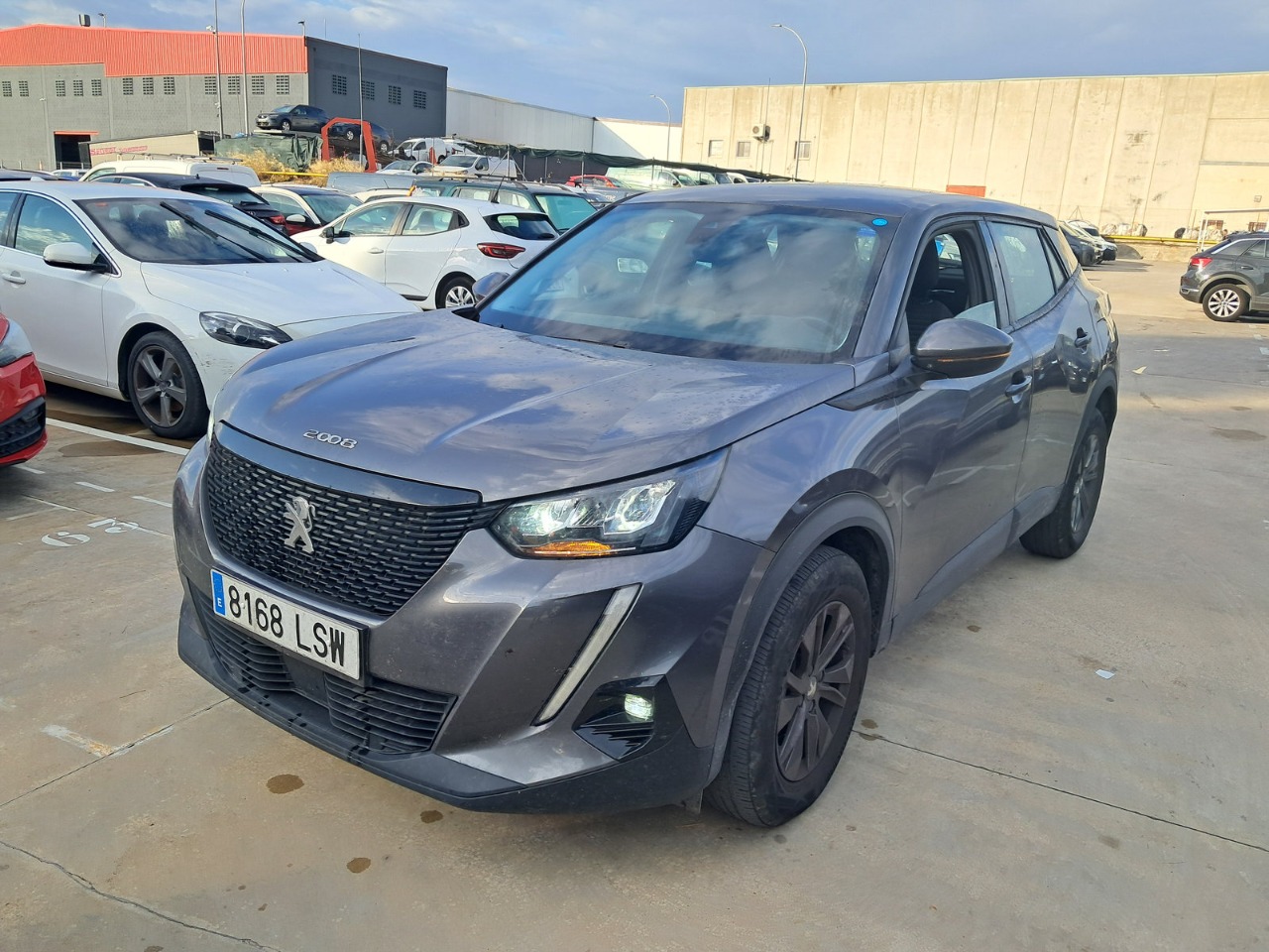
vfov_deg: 51.4
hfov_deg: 65.3
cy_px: 476
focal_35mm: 27
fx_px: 990
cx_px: 634
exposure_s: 1/387
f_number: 1.8
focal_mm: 4
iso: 50
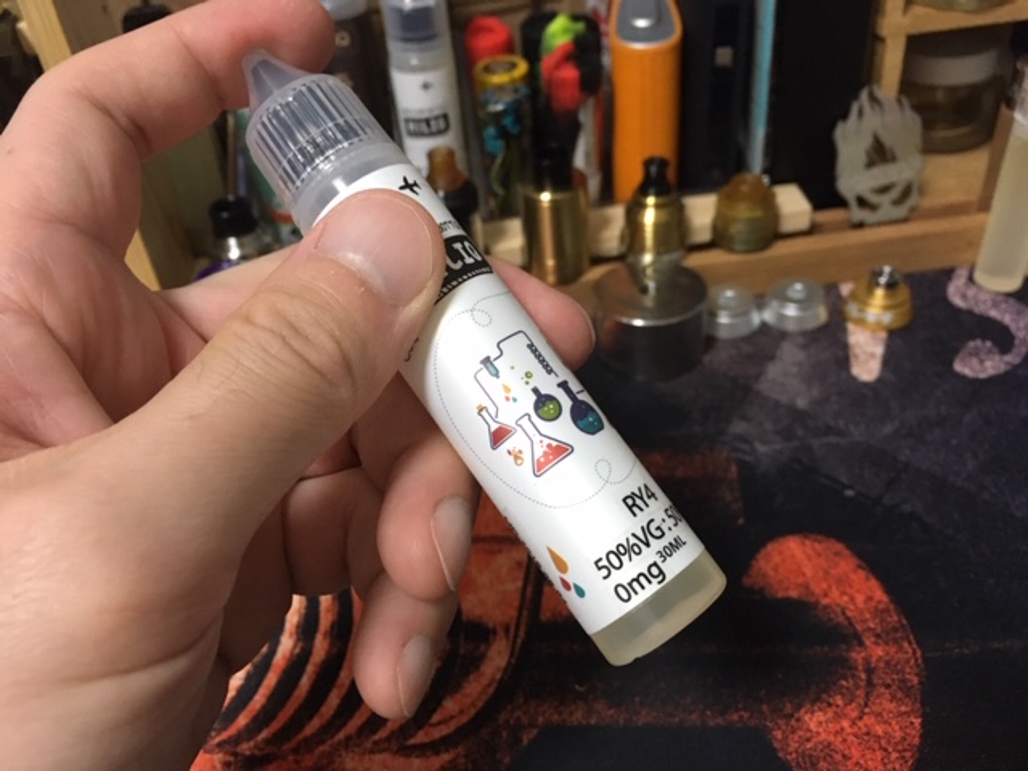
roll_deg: +3.7
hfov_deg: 61.7
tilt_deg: -39.8
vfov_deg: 48.2
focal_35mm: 29
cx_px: 514
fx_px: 861
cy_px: 386
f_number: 2.2
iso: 200
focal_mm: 4.15
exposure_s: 1/24
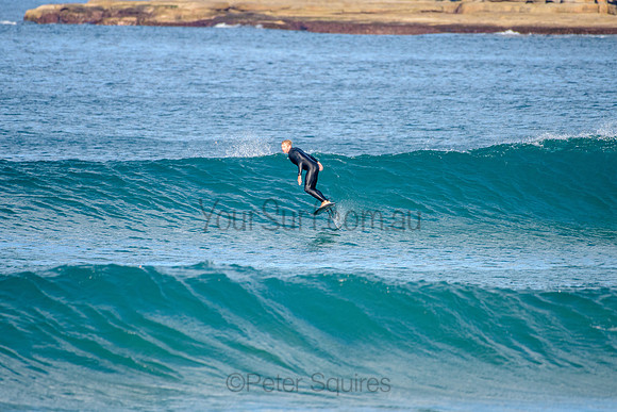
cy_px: 184
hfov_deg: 3.4
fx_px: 10513
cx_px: 316
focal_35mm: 613
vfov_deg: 2.2
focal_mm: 500
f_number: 5.6
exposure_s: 1/2000
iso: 400
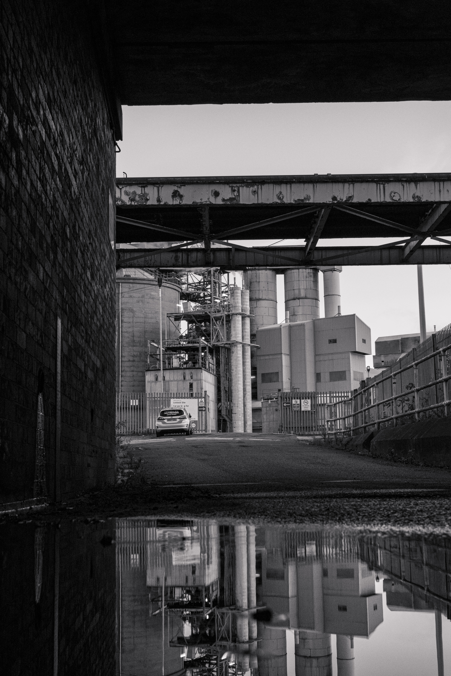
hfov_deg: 28.1
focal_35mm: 48
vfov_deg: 41.1
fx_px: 902
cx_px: 226
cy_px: 338
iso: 3200
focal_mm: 32
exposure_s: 1/250
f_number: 11
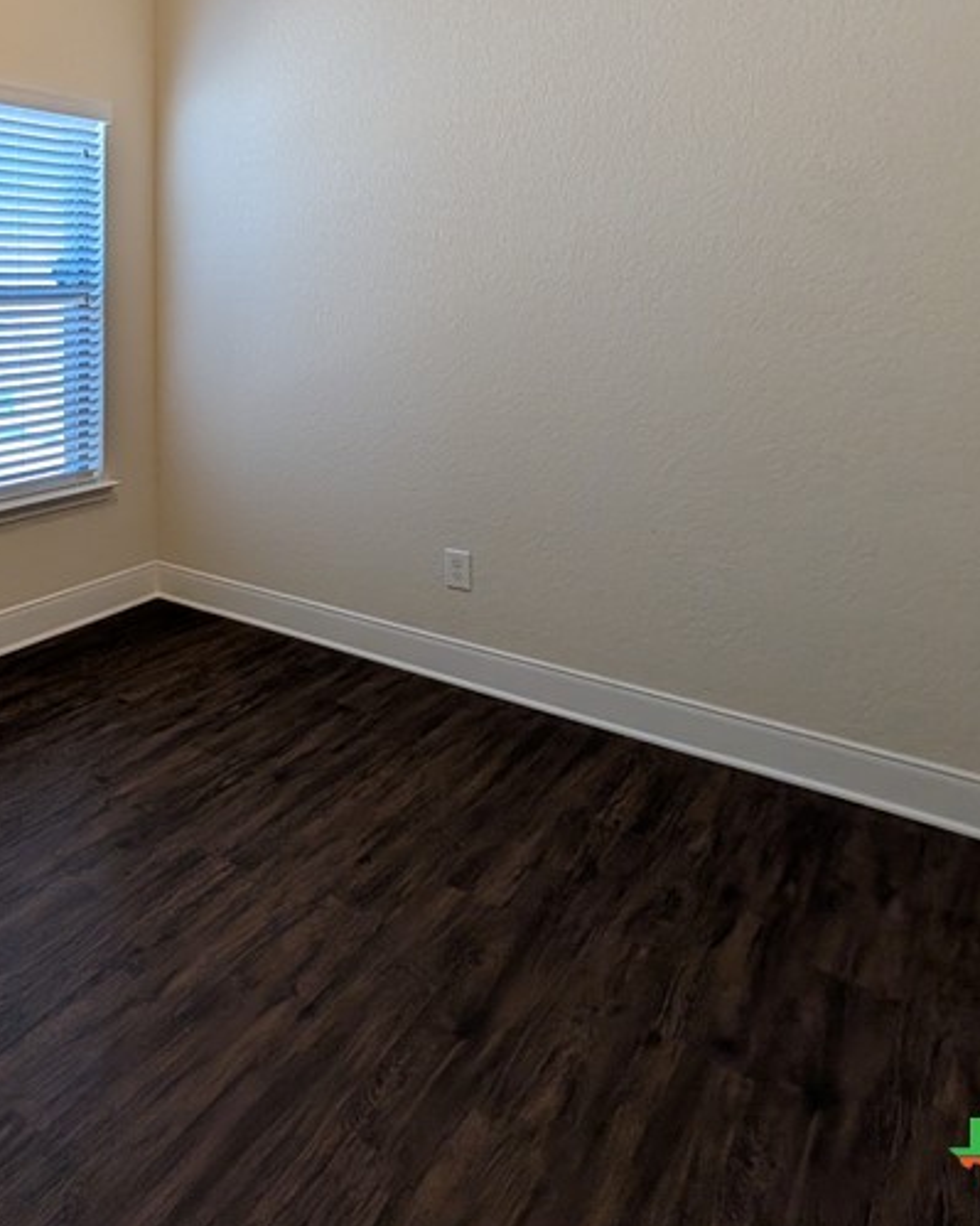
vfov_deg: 65.6
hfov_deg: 50.4
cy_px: 295
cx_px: 55
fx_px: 870
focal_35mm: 24
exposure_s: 1/120
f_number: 1.7
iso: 69
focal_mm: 2.02
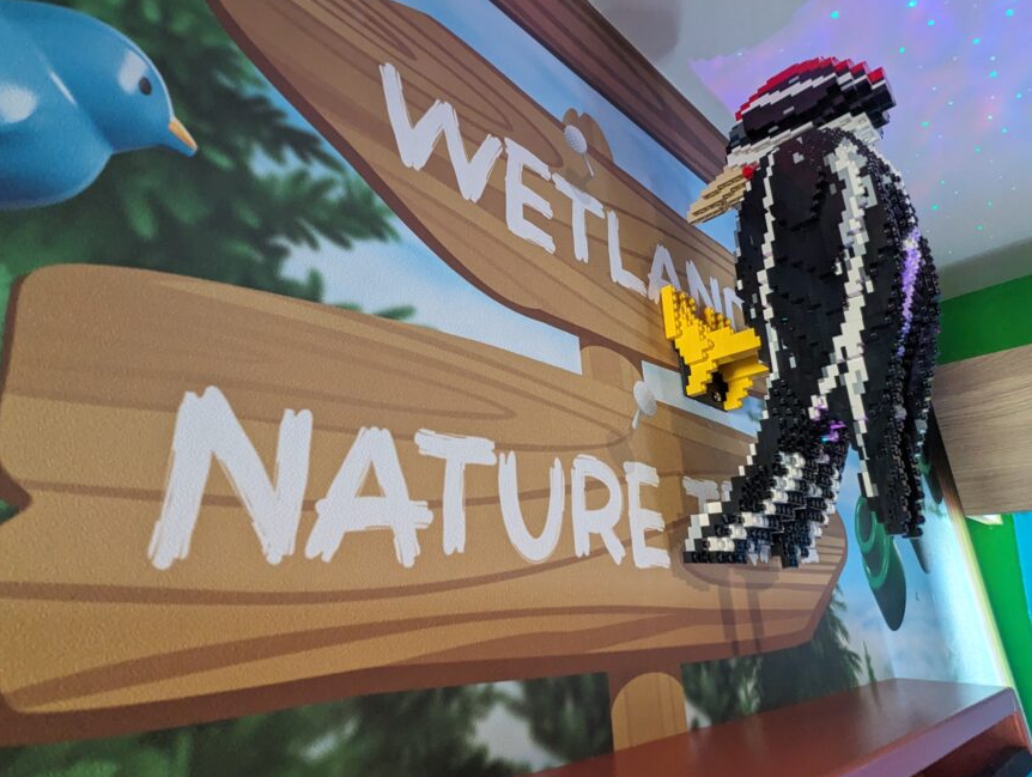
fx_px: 567
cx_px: 485
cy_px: 373
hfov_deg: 84.5
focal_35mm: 19
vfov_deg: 68.8
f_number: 2.2
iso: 484
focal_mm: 2.35
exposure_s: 1/60
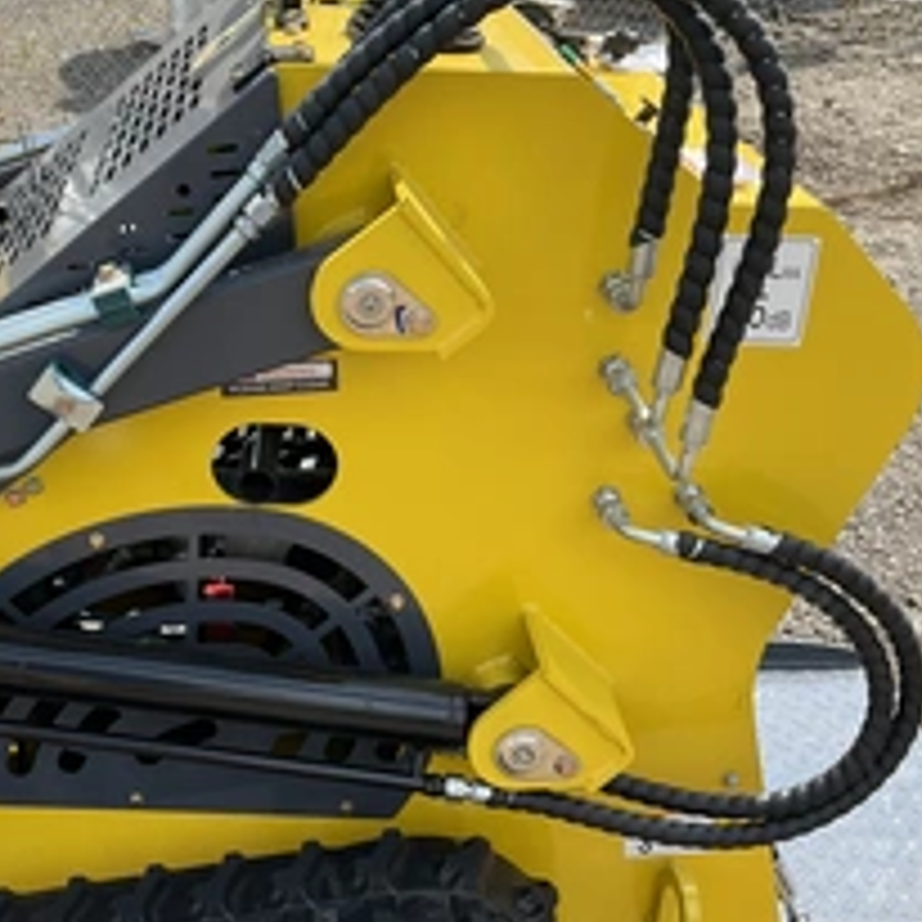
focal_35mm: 50
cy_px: 351
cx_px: 225
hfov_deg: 33.3
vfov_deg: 33.9
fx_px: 1507
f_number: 1.8
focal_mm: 3
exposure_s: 1/944
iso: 25
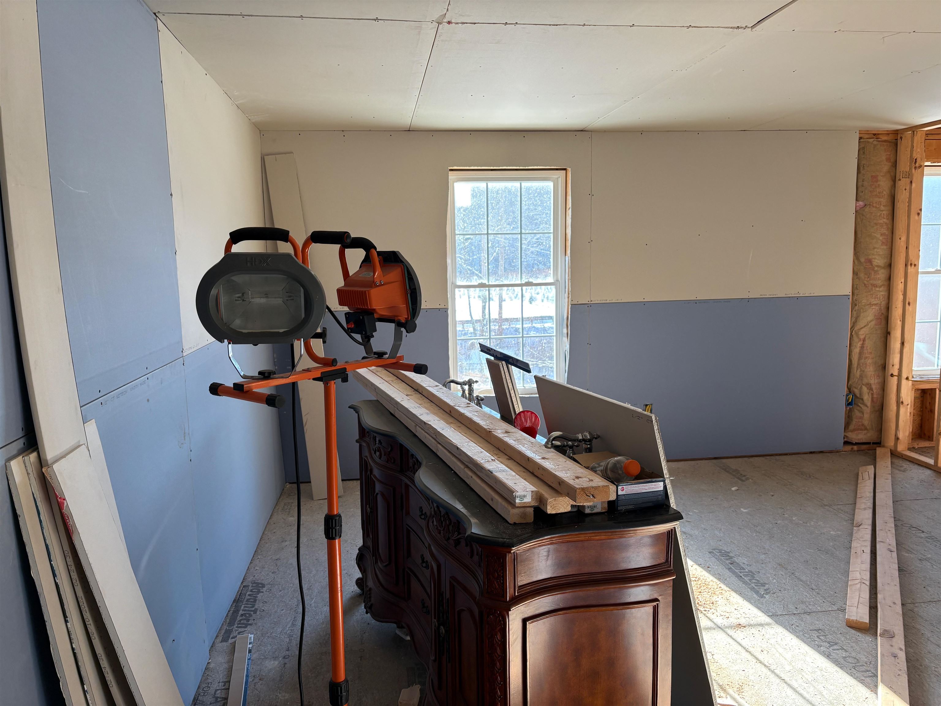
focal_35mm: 26
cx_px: 470
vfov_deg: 53.1
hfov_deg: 67.3
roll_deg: +1.7
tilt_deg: -6.2
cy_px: 353
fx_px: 707
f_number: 1.6
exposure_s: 1/121
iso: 50
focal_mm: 5.96
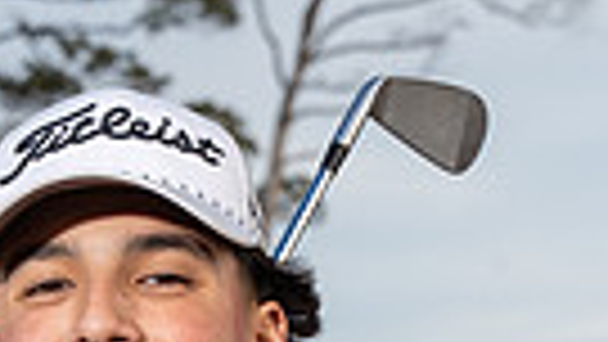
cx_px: 140
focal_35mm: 244
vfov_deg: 4.8
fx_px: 3934
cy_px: 882
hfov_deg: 8.8
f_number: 8
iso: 160
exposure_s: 1/250
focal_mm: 70
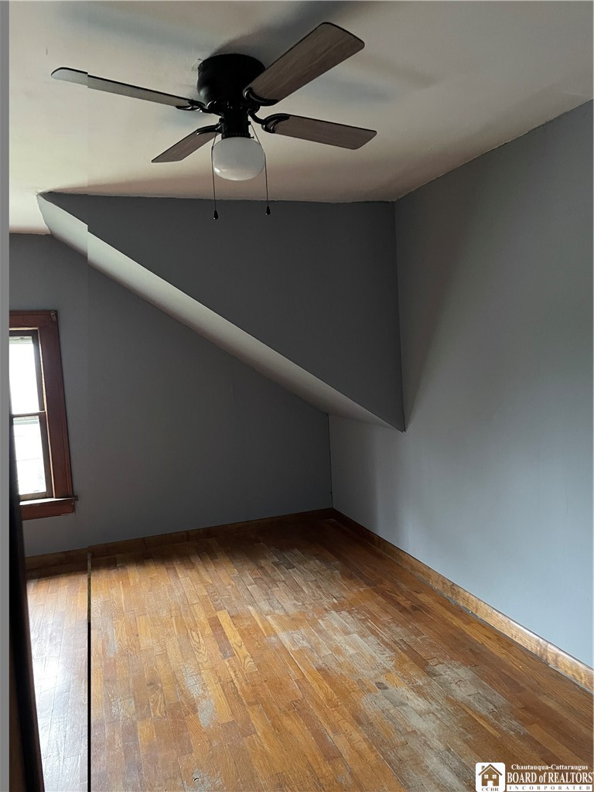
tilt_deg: -3.0
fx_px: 595
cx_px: 297
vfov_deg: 67.3
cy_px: 396
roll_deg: +3.1
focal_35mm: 26
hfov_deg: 53.1
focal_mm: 4.2
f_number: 1.6
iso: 800
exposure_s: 1/30
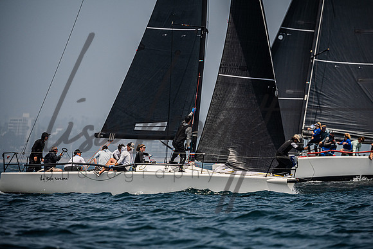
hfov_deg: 6.1
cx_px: 192
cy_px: 124
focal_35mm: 336
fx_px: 3484
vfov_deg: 4.1
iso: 400
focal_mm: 320
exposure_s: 1/5000
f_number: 6.3
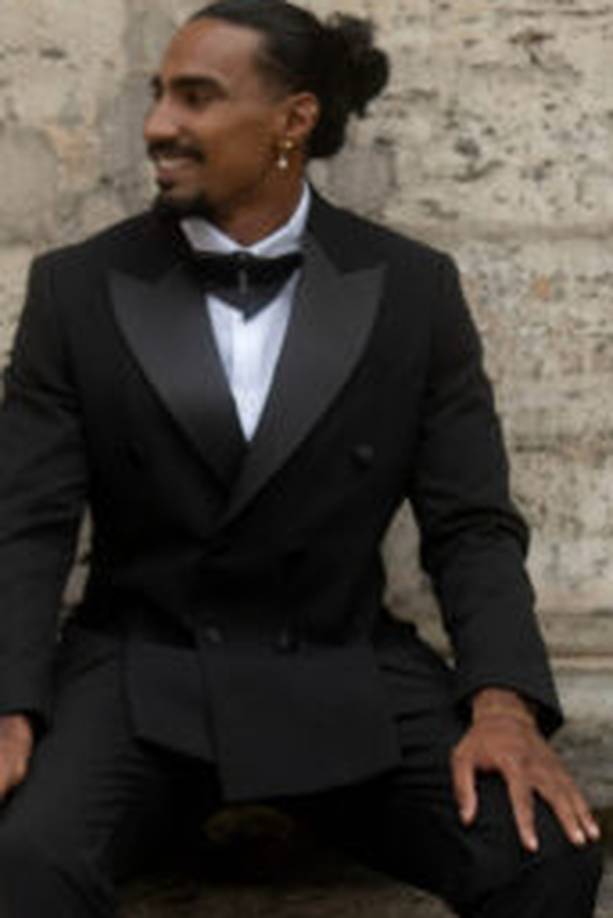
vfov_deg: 14.5
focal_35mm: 140
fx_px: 3571
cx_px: 48
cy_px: 757
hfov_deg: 9.8
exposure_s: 1/1000
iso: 500
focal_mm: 35
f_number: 2.2
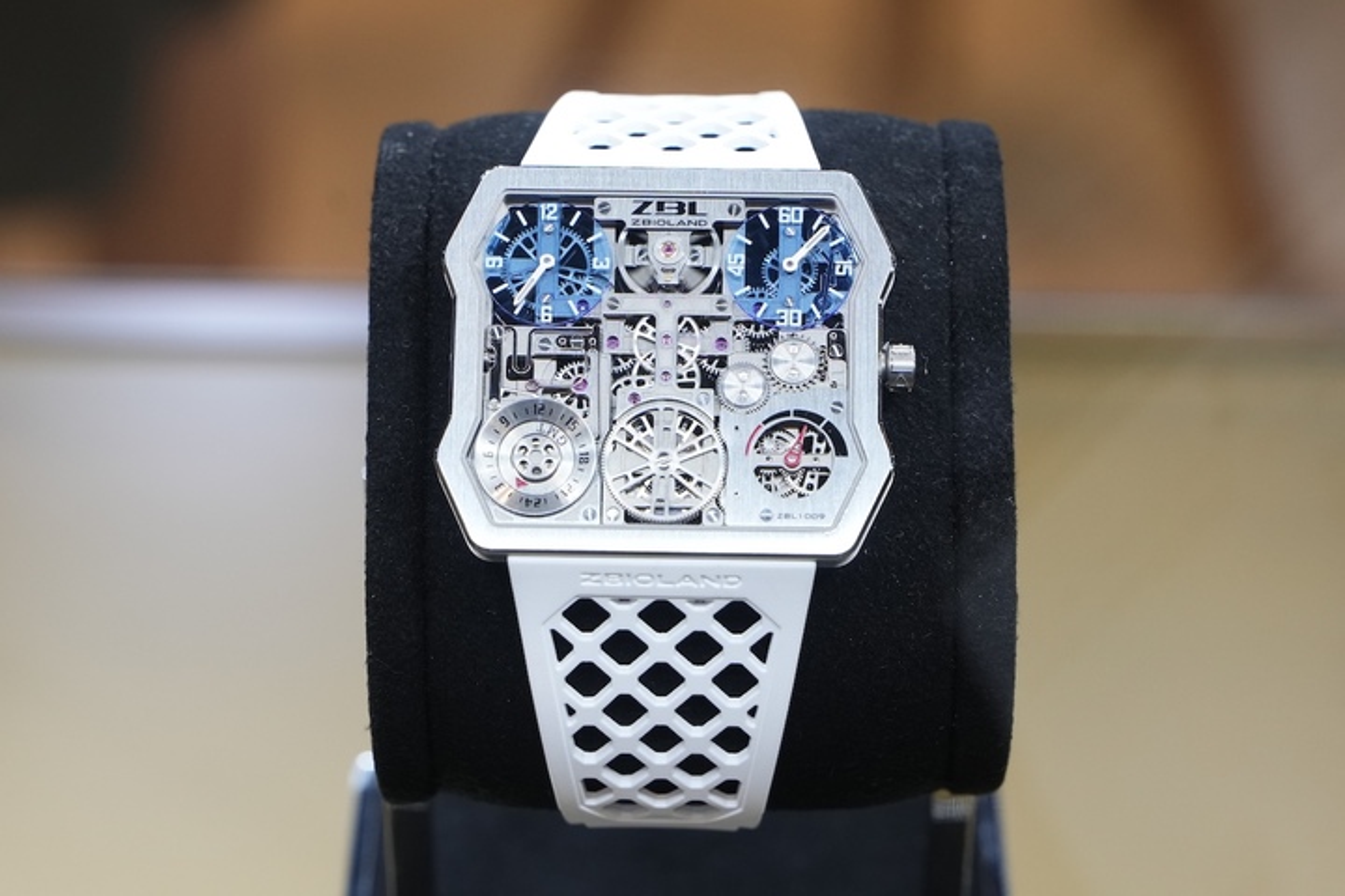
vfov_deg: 13.3
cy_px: 448
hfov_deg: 19.8
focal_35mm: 103
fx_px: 3848
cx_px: 672
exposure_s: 1/200
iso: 1000
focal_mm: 69
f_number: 6.3
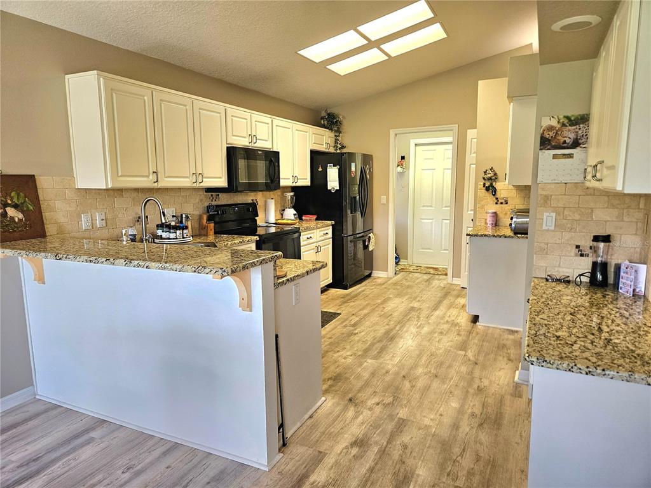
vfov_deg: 58.9
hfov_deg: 73.9
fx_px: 433
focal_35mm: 23
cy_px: 244
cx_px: 326
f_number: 1.8
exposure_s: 1/120
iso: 200
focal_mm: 5.4
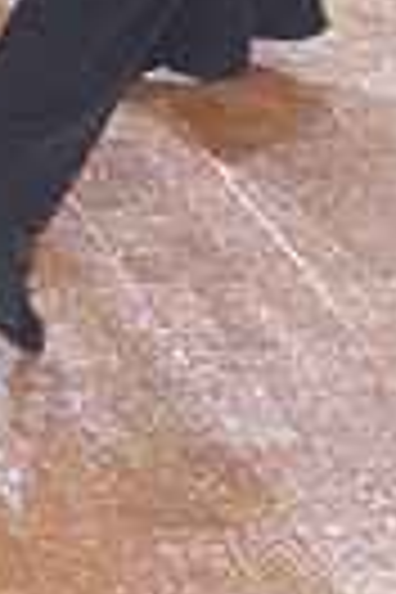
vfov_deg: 4.9
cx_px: 448
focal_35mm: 418
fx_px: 6896
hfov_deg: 3.3
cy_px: -387
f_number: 5
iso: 2500
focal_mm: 95
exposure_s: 1/200
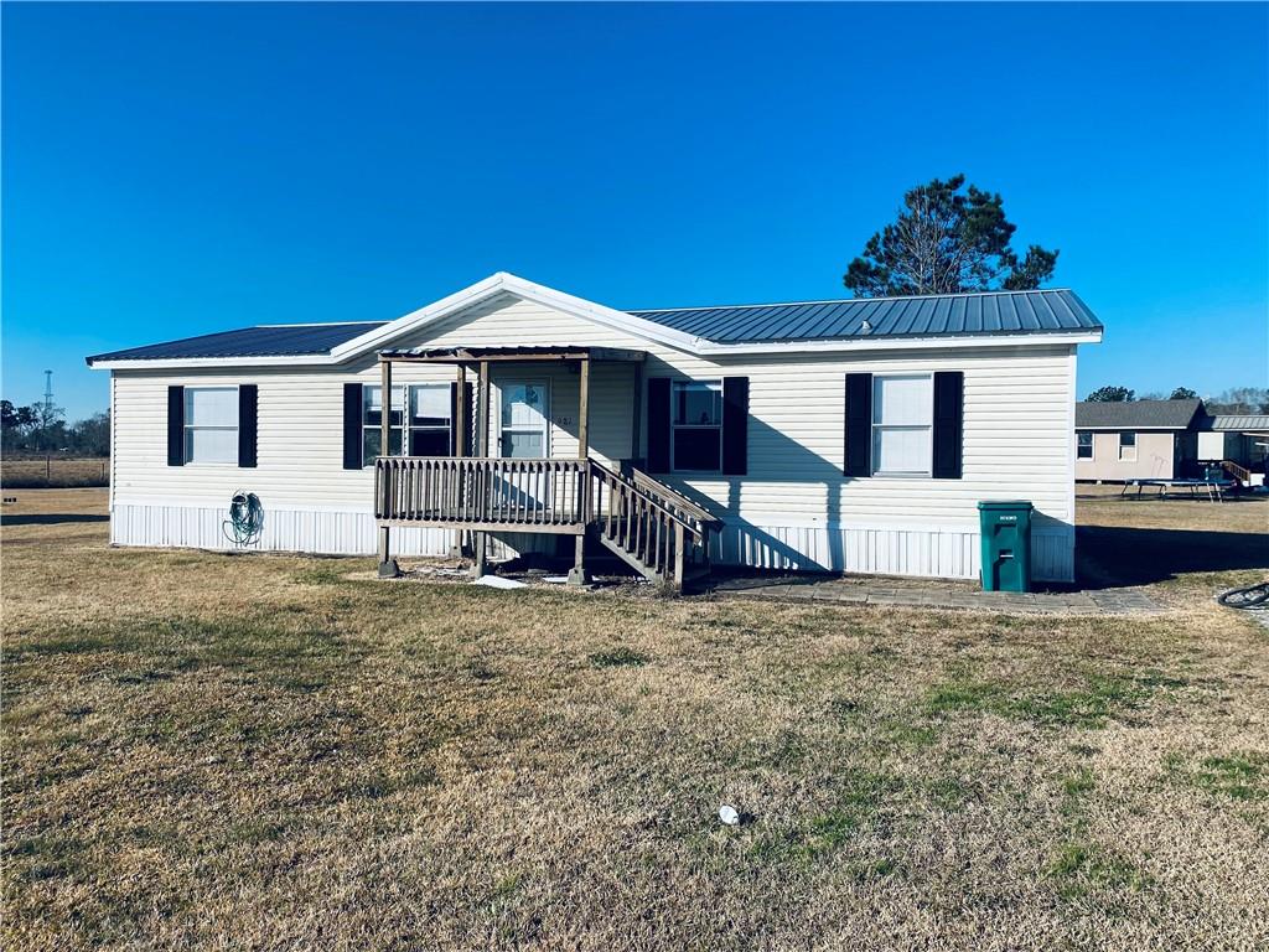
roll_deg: -0.3
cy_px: 476
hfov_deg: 67.3
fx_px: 953
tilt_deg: -1.8
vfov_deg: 53.1
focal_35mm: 26
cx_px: 634
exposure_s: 1/4115
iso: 32
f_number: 1.8
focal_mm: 4.25
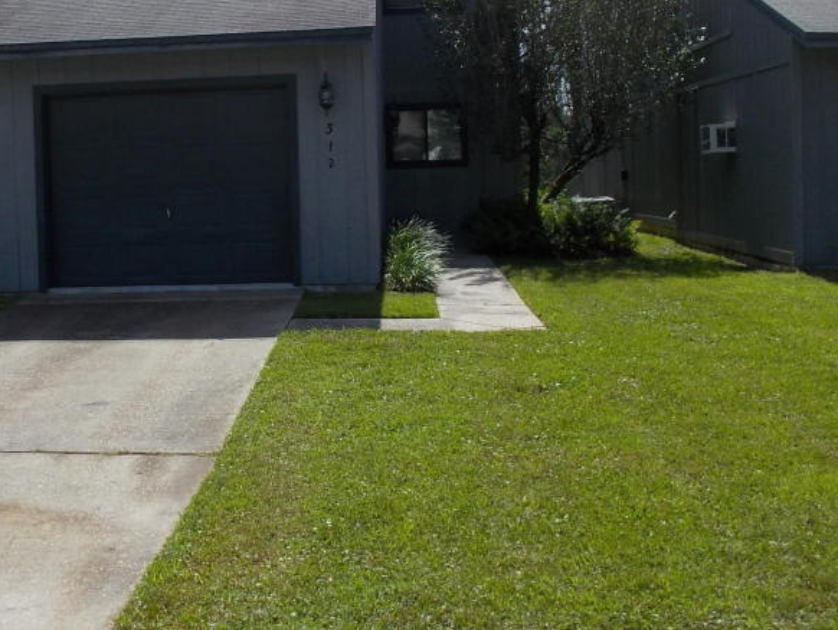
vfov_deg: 28.5
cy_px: 252
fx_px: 1235
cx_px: 272
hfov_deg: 37.0
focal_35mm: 51
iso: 80
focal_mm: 4.1
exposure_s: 1/800
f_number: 3.3
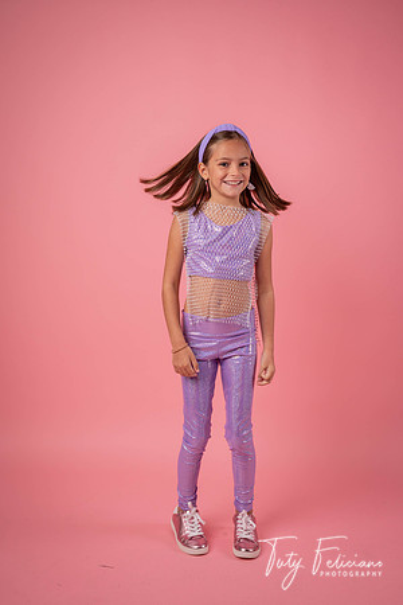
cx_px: 202
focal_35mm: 46
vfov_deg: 42.7
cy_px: 302
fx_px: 772
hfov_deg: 29.2
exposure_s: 1/100
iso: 160
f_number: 5
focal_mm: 46
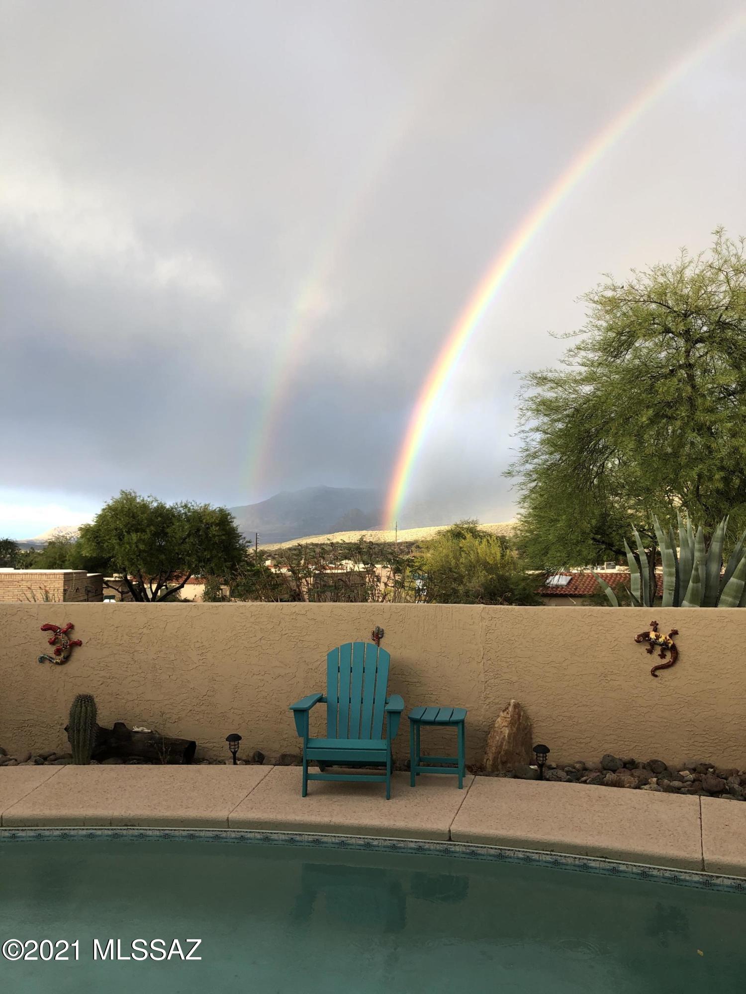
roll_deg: -1.0
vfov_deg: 63.4
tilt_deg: +5.0
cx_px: 373
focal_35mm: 28
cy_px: 497
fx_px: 805
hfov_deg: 49.7
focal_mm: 3.99
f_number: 1.8
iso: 32
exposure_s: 1/120
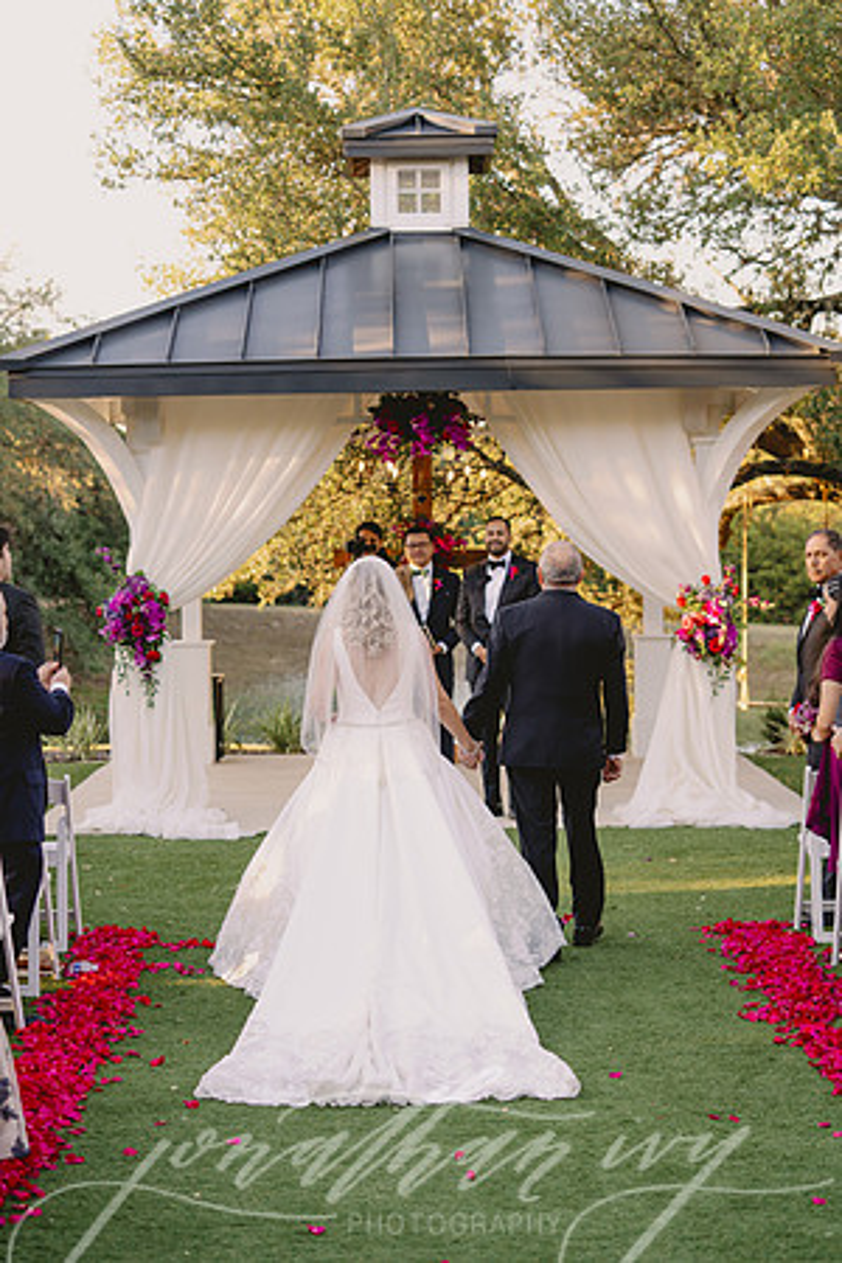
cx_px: 421
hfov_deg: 19.5
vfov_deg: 28.8
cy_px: 632
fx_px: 2456
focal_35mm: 70
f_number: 3.5
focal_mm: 70
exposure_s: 1/320
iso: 500
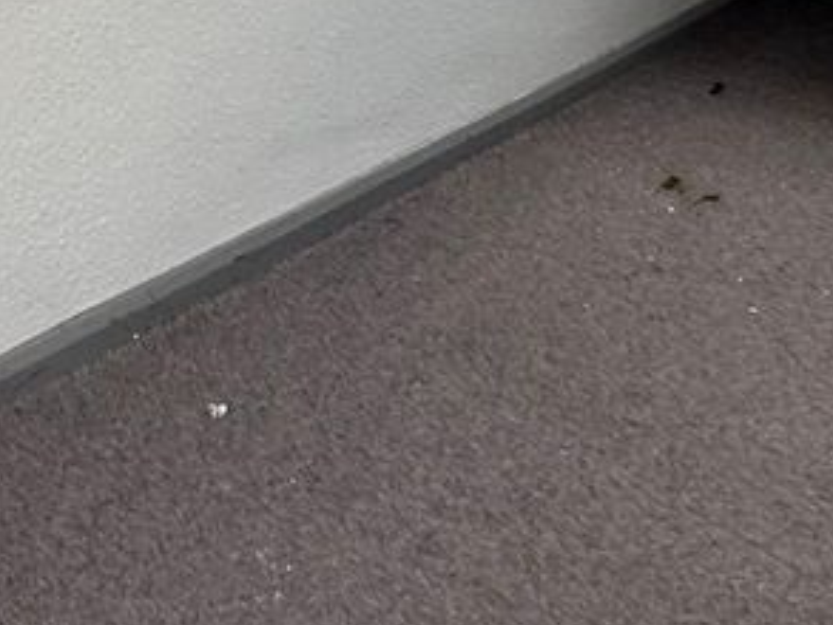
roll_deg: +1.4
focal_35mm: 53
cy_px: -354
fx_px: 1276
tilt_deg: -8.1
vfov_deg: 22.0
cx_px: 114
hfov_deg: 34.5
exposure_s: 1/99
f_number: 2.2
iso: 250
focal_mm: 2.22
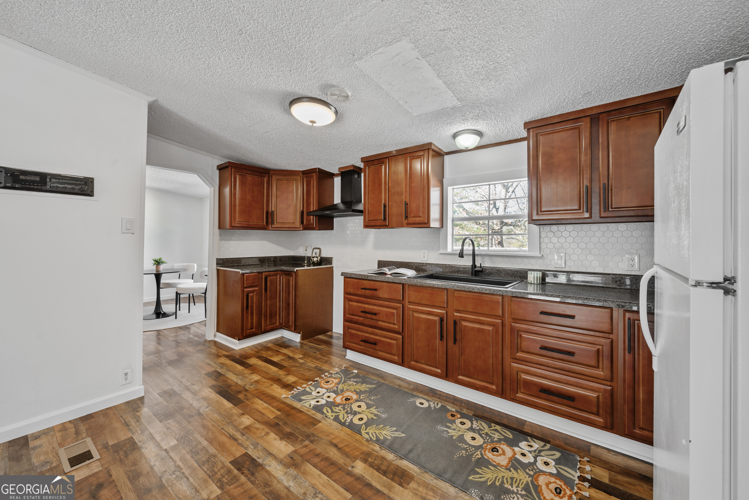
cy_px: 250
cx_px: 374
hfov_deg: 104.3
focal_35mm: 14
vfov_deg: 81.2
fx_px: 291
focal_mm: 14
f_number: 8
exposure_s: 1/10
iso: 400
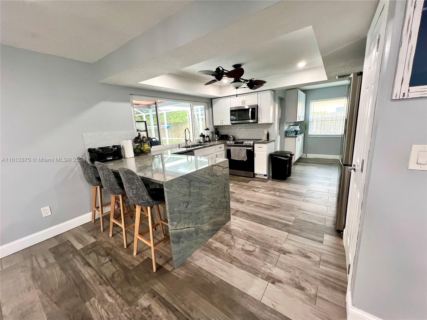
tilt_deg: -11.2
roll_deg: +2.6
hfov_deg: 106.2
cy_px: 160
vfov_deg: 89.9
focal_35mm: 13
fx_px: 160
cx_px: 214
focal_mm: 1.57
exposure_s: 1/120
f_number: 1.8
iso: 200
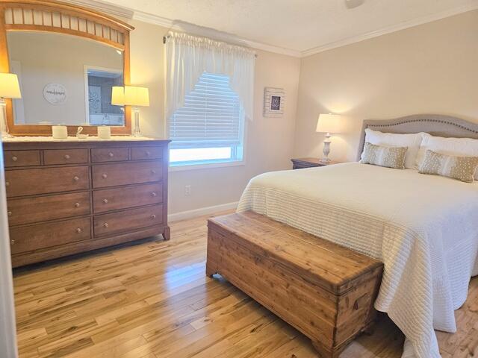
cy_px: 179
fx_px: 318
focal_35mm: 23
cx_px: 239
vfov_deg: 58.9
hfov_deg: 73.9
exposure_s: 1/120
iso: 250
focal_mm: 5.4
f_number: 1.8
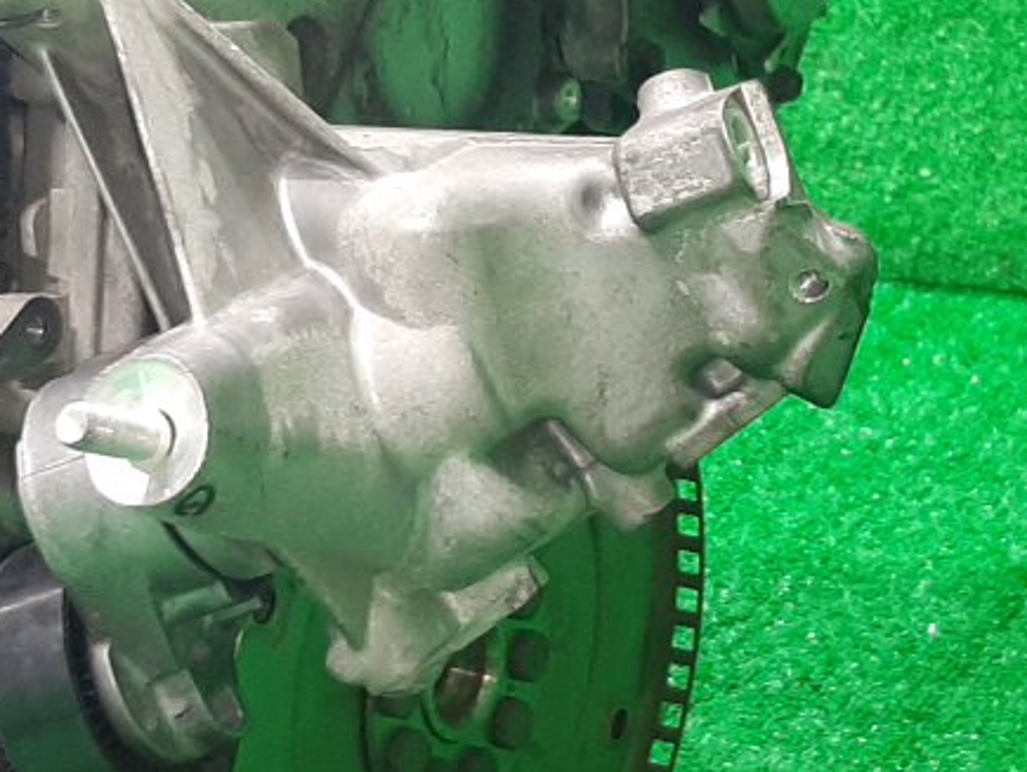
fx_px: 2554
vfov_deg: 17.2
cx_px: 534
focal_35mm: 86
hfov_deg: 22.7
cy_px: 427
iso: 172
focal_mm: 3.93
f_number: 1.7
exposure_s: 1/33
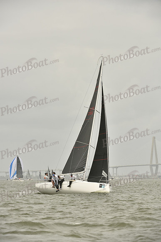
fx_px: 1341
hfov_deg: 6.9
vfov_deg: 10.3
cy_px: 121
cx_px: 80
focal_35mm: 200
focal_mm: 200
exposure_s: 1/1250
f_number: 7.1
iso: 320
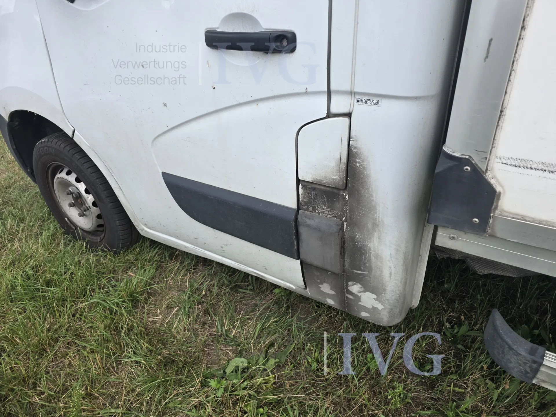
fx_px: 369
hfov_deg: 73.9
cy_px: 208
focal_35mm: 23
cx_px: 278
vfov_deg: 58.9
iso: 12
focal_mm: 6.3
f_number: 1.7
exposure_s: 1/270
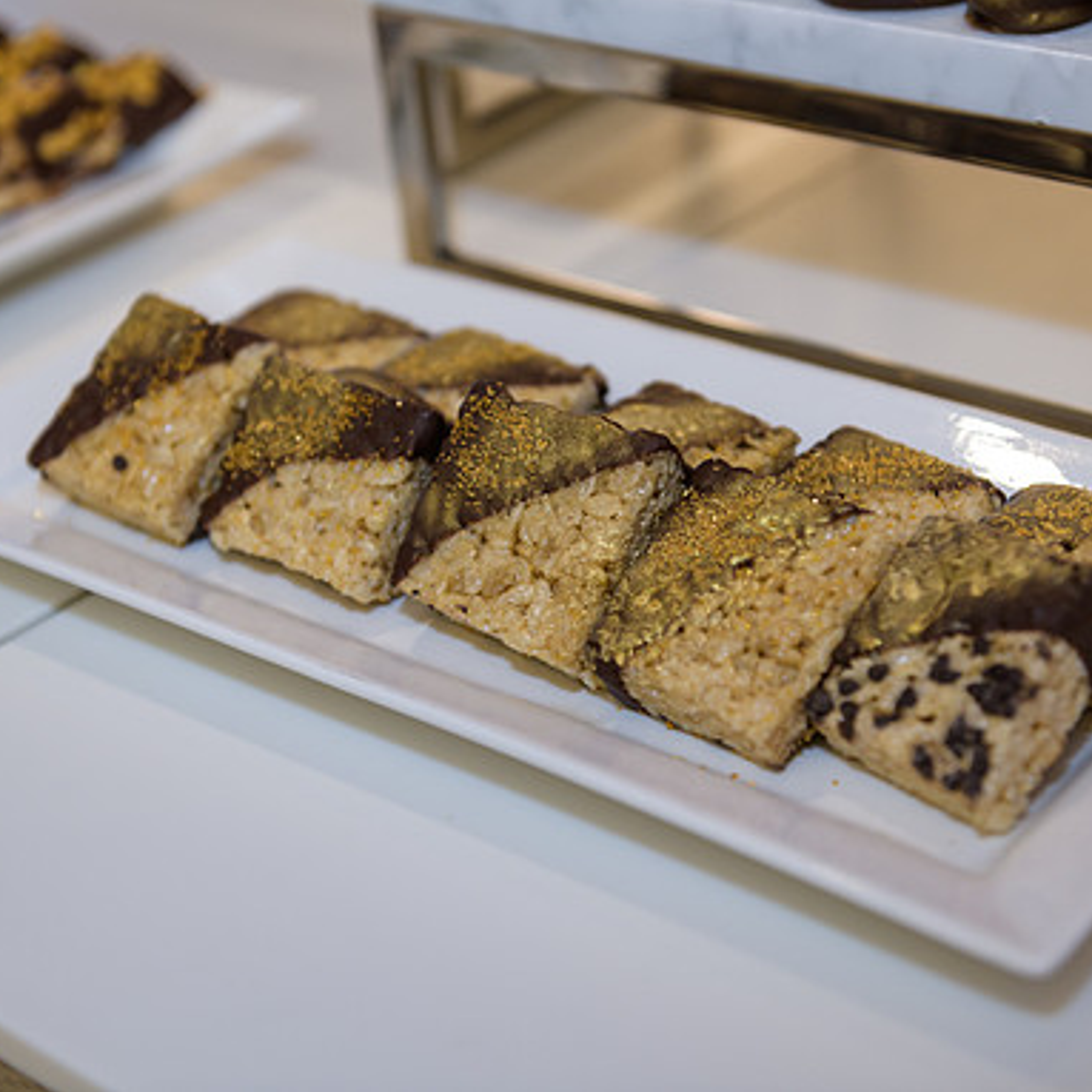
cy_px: 543
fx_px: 2391
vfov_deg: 25.7
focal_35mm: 67
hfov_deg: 25.7
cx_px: 647
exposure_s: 1/125
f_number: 3.2
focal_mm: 52
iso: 400
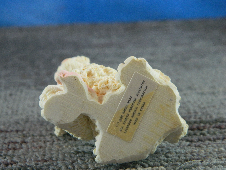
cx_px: 113
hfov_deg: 19.1
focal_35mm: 103
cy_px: 85
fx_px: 672
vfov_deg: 14.4
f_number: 4.5
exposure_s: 1/25
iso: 400
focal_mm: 18.6
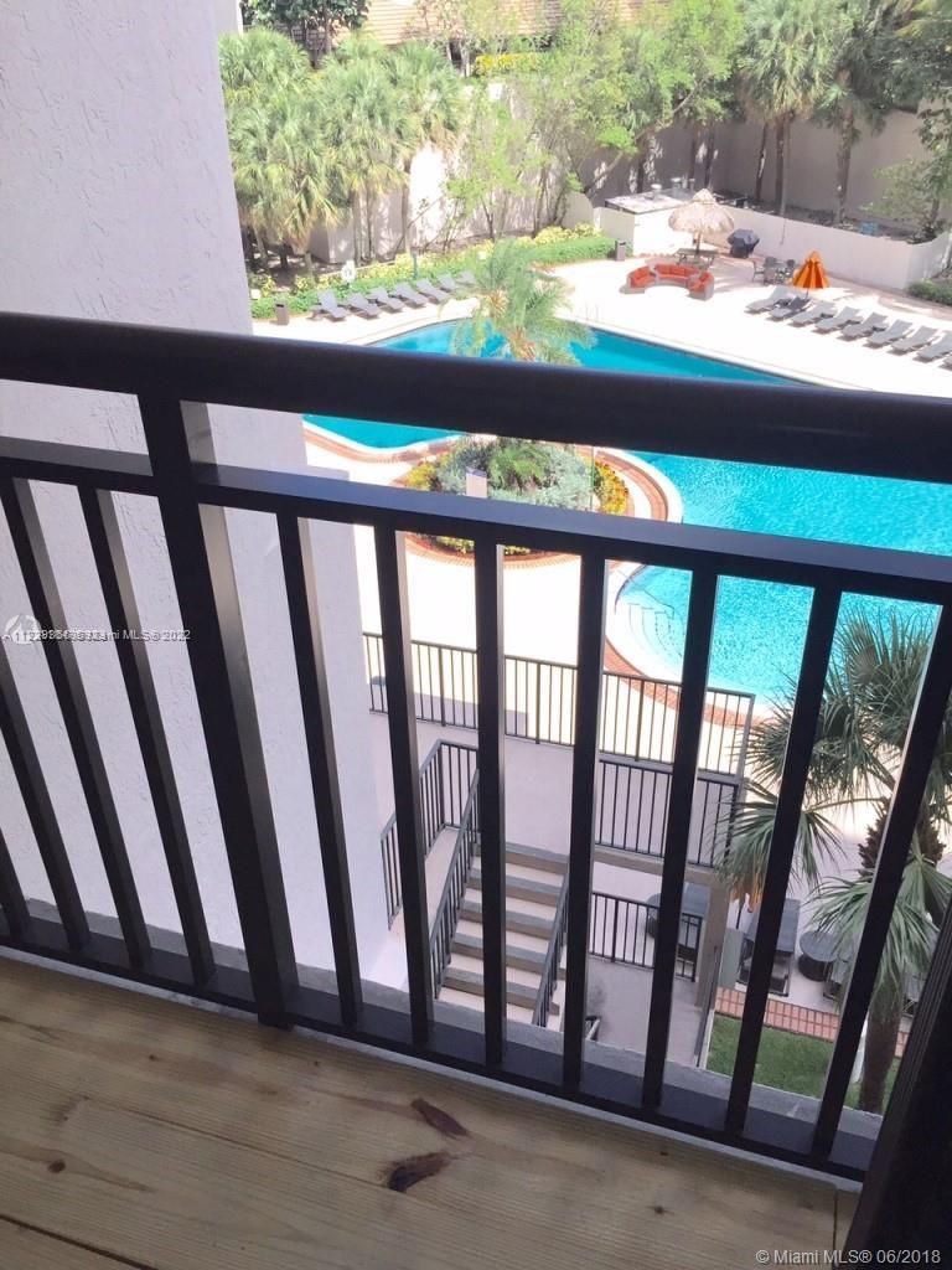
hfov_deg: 48.2
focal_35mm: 29
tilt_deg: -32.6
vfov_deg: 61.7
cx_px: 476
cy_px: 635
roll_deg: +0.5
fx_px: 1063
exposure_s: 1/2083
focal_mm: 4.15
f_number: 2.2
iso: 50
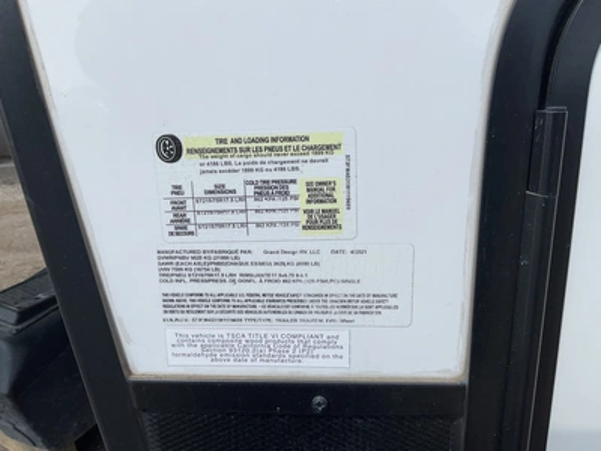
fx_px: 503
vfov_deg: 48.2
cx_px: 300
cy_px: 226
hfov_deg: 61.7
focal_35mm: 29
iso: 25
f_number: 1.8
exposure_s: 1/1848
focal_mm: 3
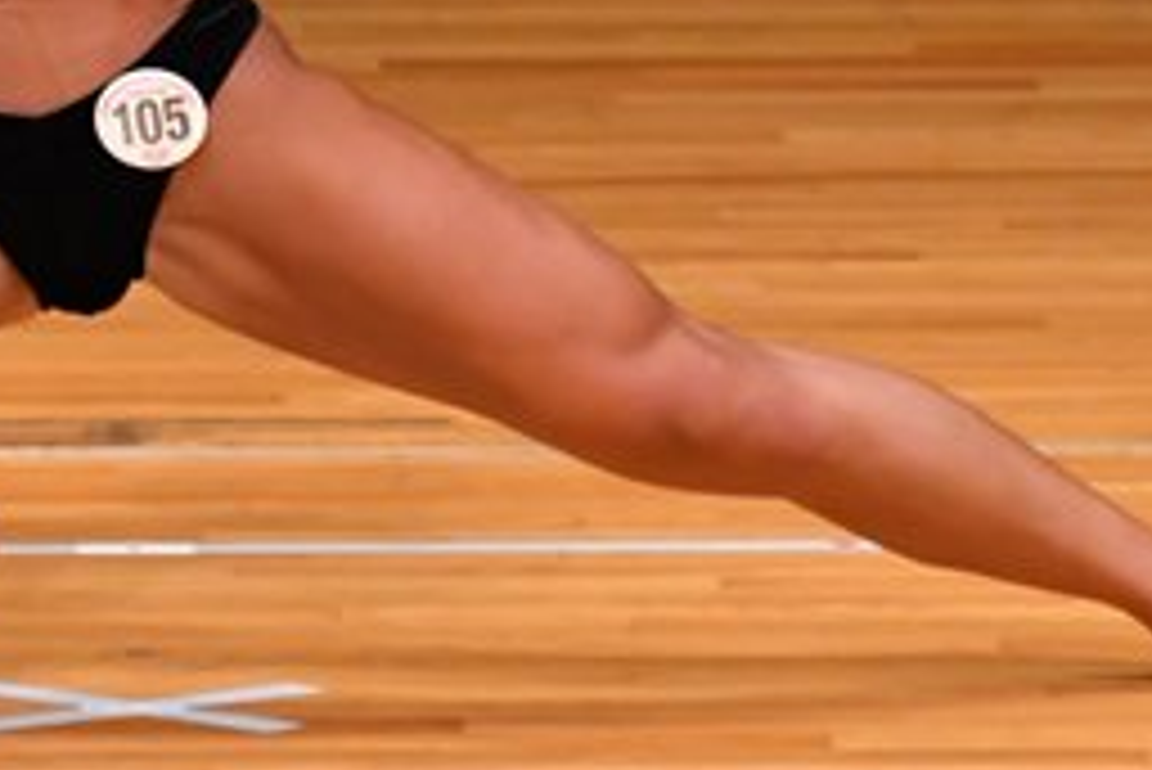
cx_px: 250
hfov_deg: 2.0
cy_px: -158
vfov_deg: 1.3
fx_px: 33361
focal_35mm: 1042
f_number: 5.6
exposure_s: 1/400
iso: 3200
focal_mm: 230
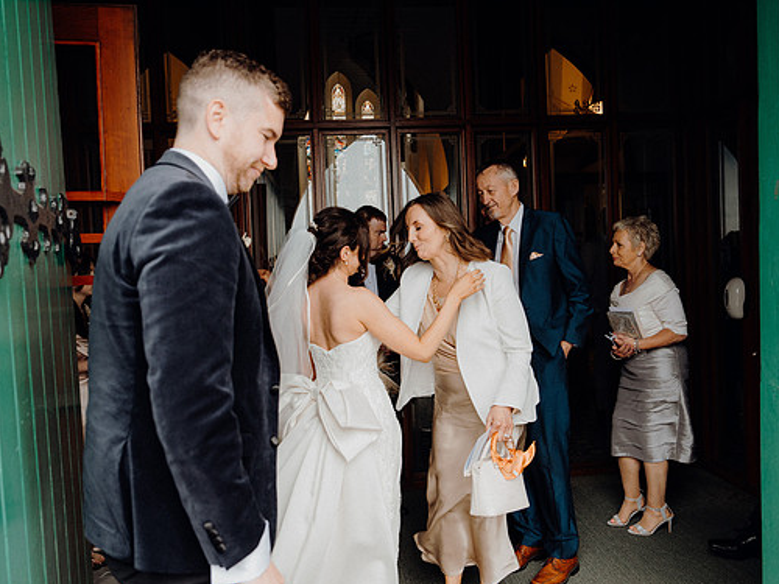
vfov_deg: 48.2
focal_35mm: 29
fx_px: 653
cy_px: 297
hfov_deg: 61.7
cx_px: 397
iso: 320
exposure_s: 1/200
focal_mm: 26
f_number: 3.5
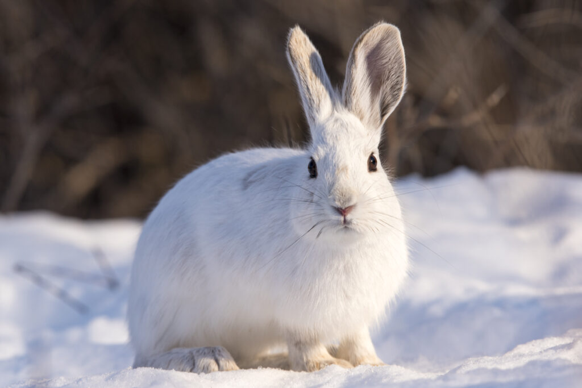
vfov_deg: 4.0
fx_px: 5497
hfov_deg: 6.1
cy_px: 194
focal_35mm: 340
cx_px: 291
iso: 220
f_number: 8
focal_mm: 340
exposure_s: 1/500
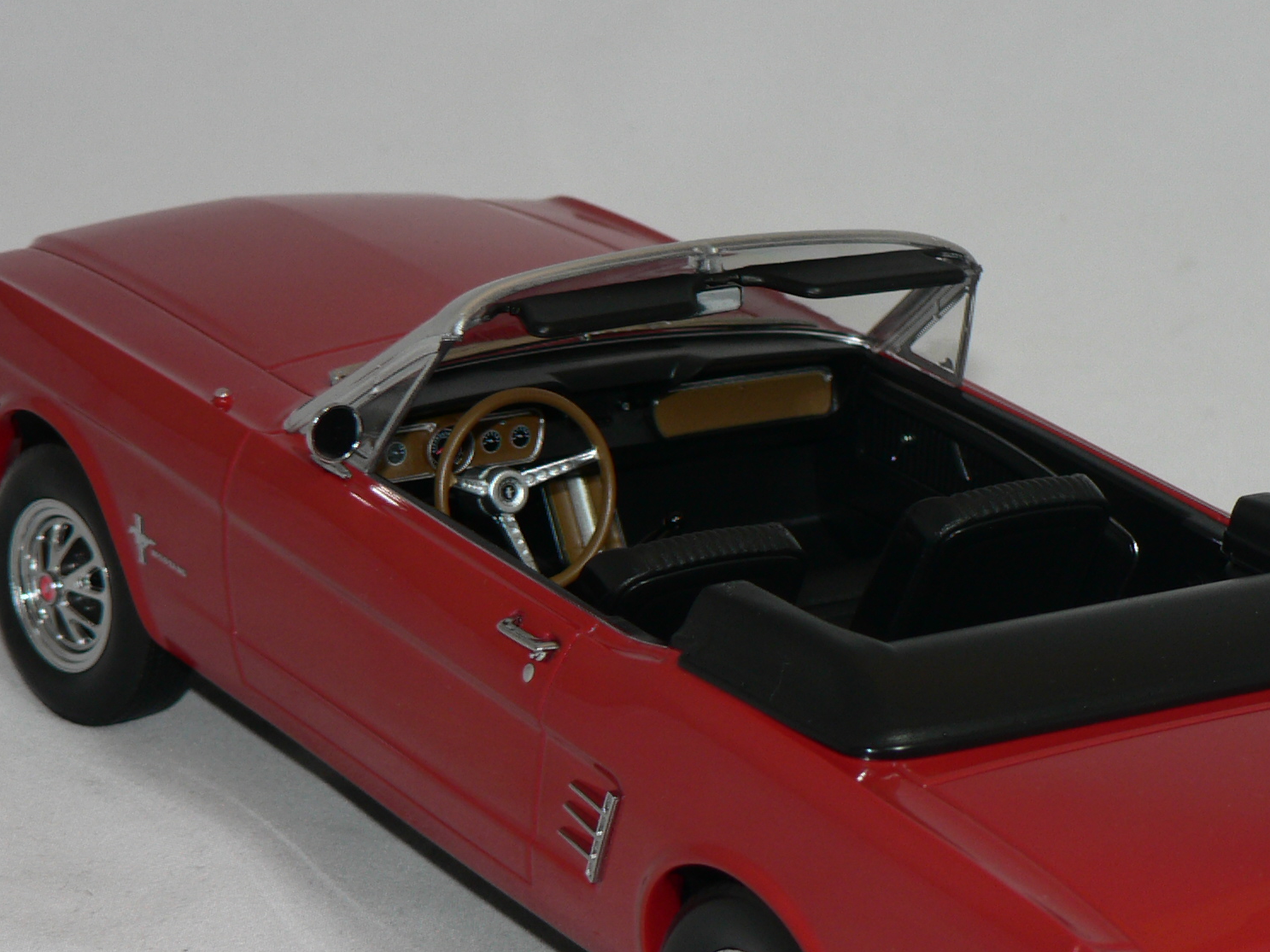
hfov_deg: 14.5
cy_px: 606
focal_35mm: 136
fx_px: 4989
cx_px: 898
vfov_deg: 10.9
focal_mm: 13.1
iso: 80
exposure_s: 1/60
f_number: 3.2
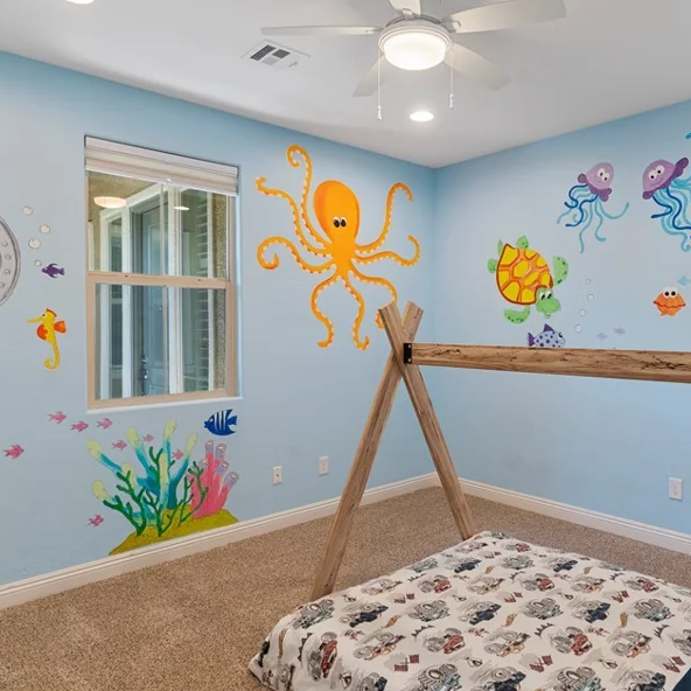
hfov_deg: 62.3
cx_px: 419
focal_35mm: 25
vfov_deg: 62.8
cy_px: 319
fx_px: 565
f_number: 8
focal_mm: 17
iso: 500
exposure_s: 1/1.67
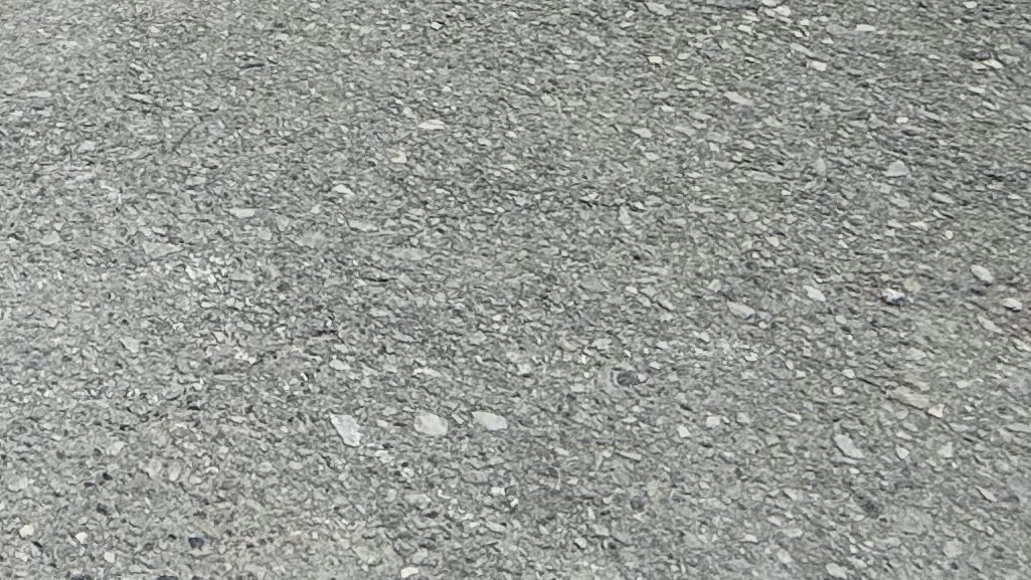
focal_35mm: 60
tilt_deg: -6.0
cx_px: -13
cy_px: -521
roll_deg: -0.4
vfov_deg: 16.3
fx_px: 1641
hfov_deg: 32.0
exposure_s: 1/1167
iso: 50
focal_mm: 2.22
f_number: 2.2
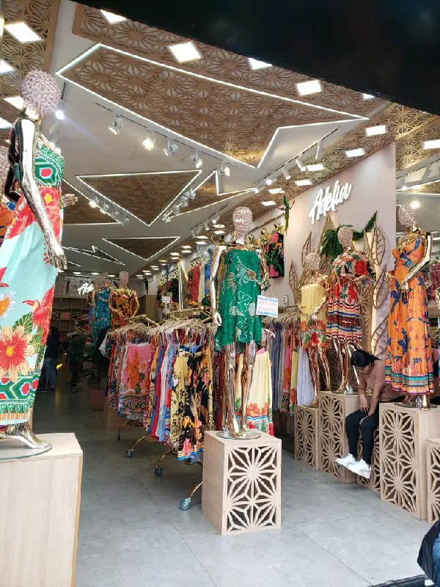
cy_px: 294
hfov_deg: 53.1
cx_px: 220
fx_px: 441
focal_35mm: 26
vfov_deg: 67.3
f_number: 2.4
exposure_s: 1/175
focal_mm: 4.3
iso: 50
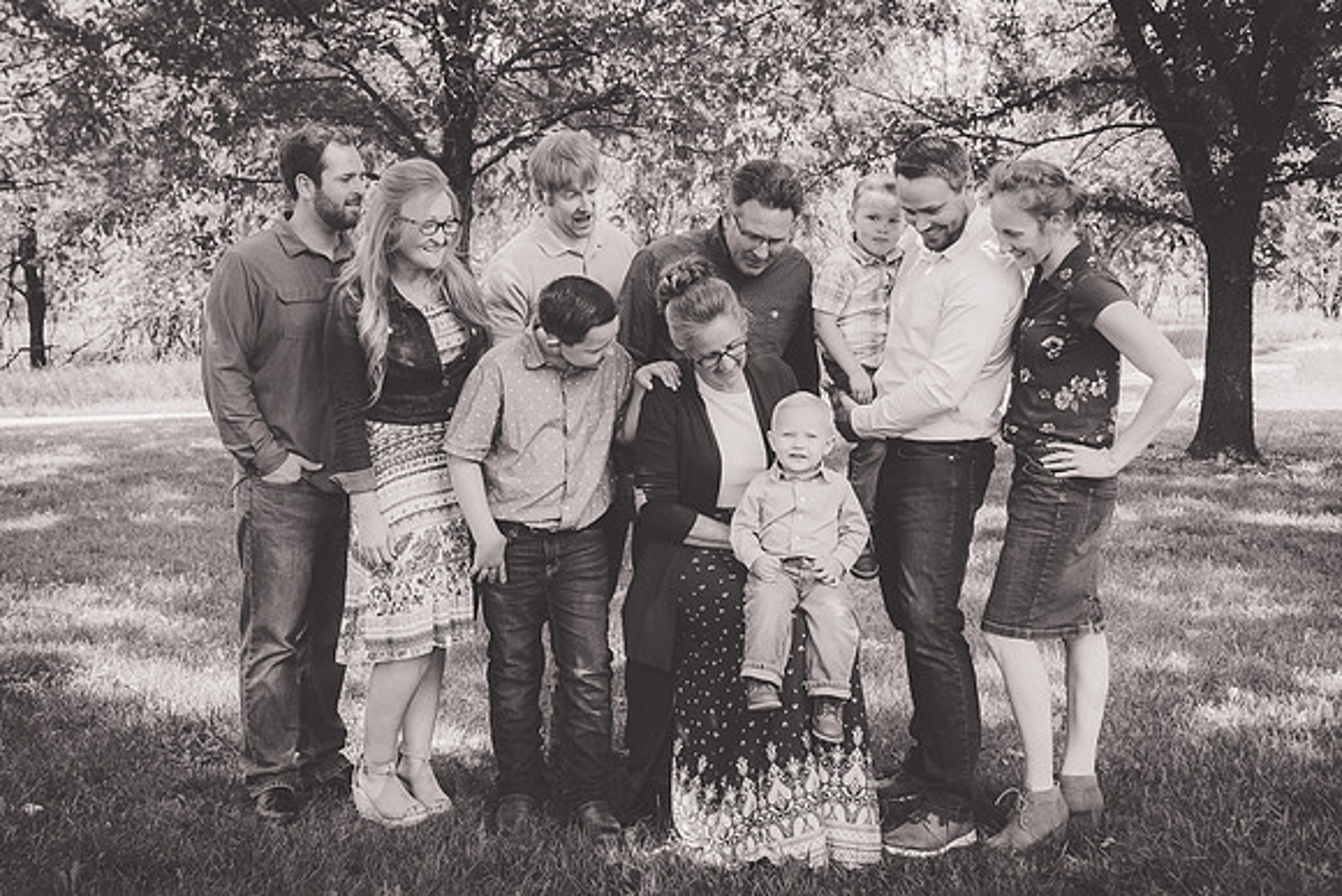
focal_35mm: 50
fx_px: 1846
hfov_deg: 39.9
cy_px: 361
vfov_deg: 27.2
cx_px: 597
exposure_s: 1/160
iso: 320
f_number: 6.3
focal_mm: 31
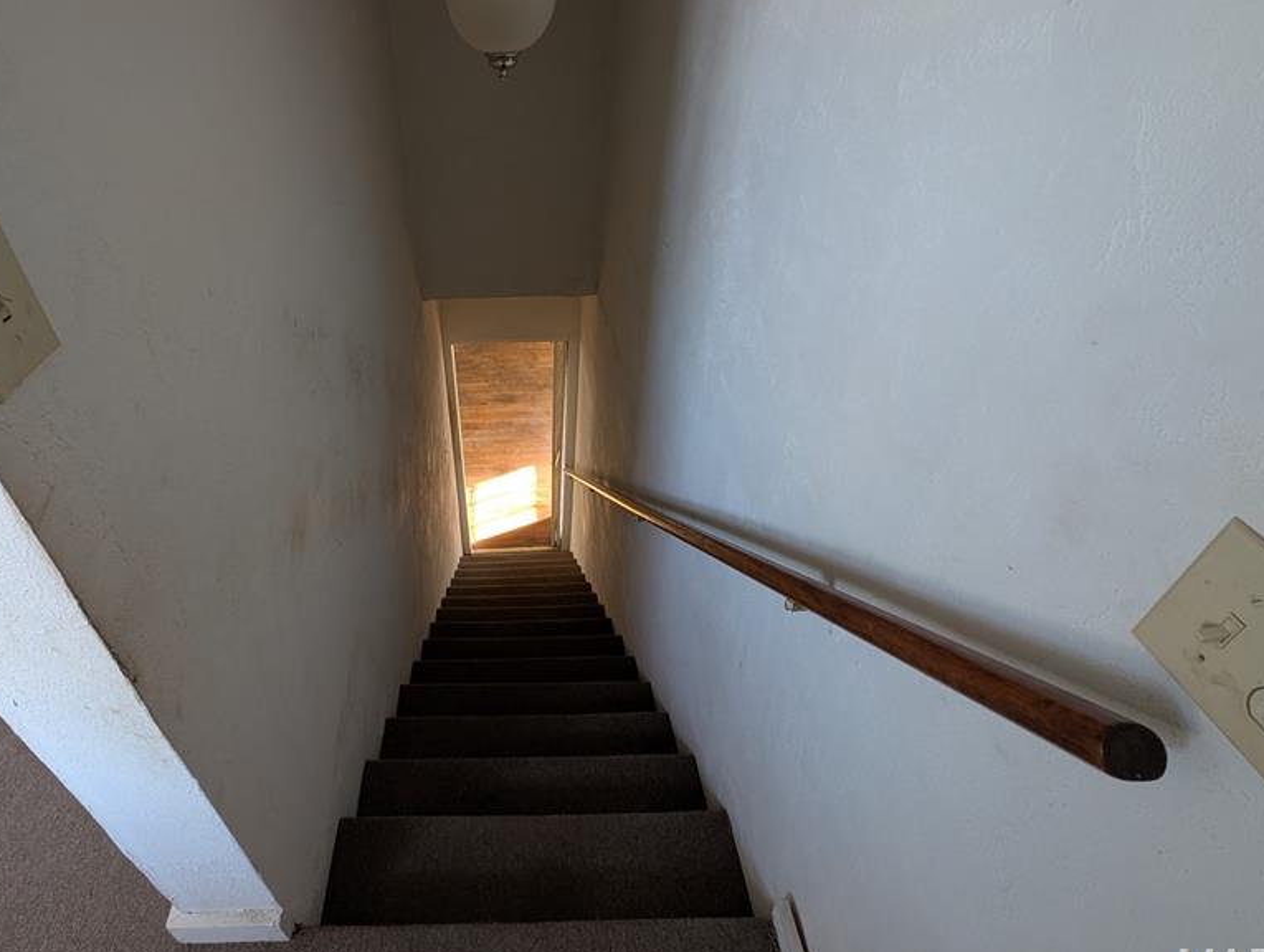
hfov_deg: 93.1
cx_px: 501
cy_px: 367
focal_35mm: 16
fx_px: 585
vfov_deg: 77.1
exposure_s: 1/54.3
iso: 218
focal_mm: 2.23
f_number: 1.95
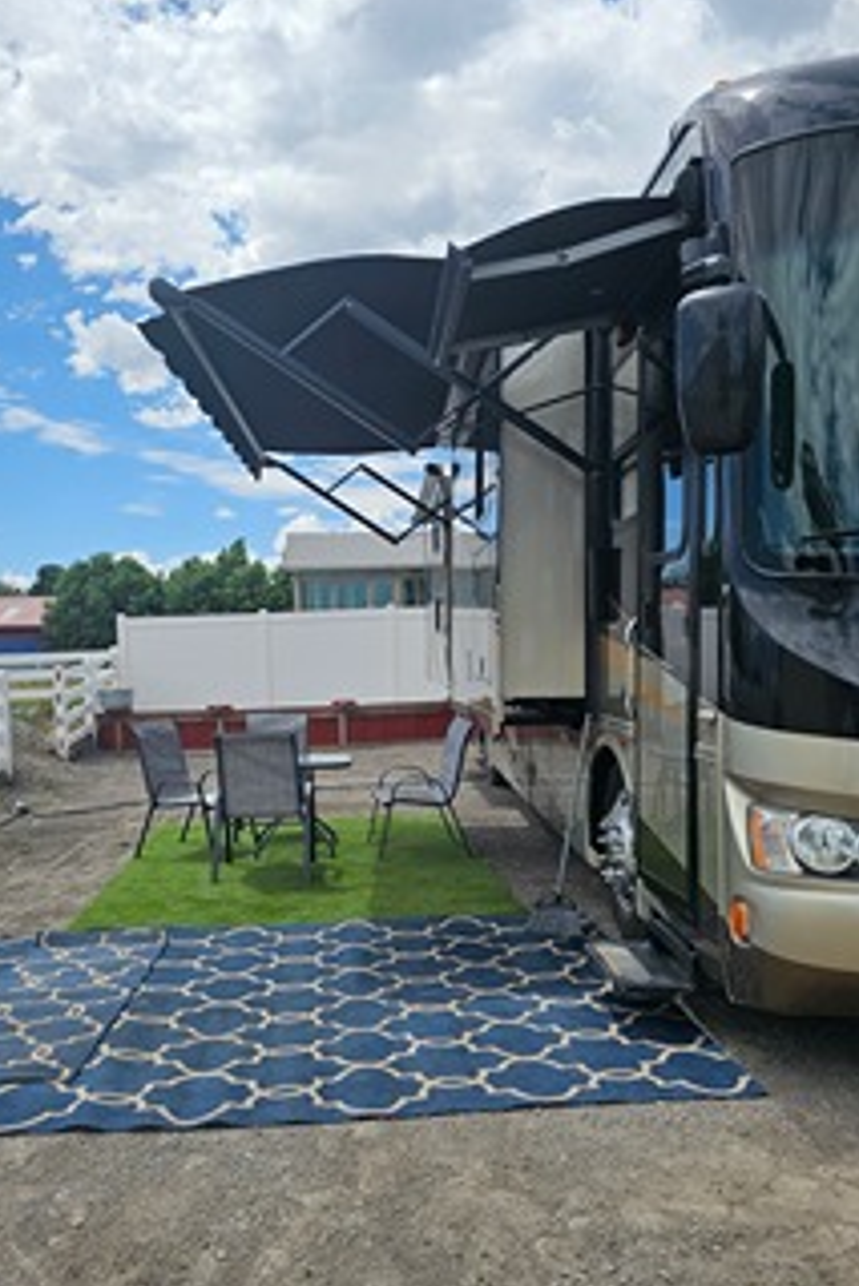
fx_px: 1073
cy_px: 714
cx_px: 383
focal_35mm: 30
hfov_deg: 43.6
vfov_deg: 61.7
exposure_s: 1/1189
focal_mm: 6.3
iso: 10
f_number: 1.7
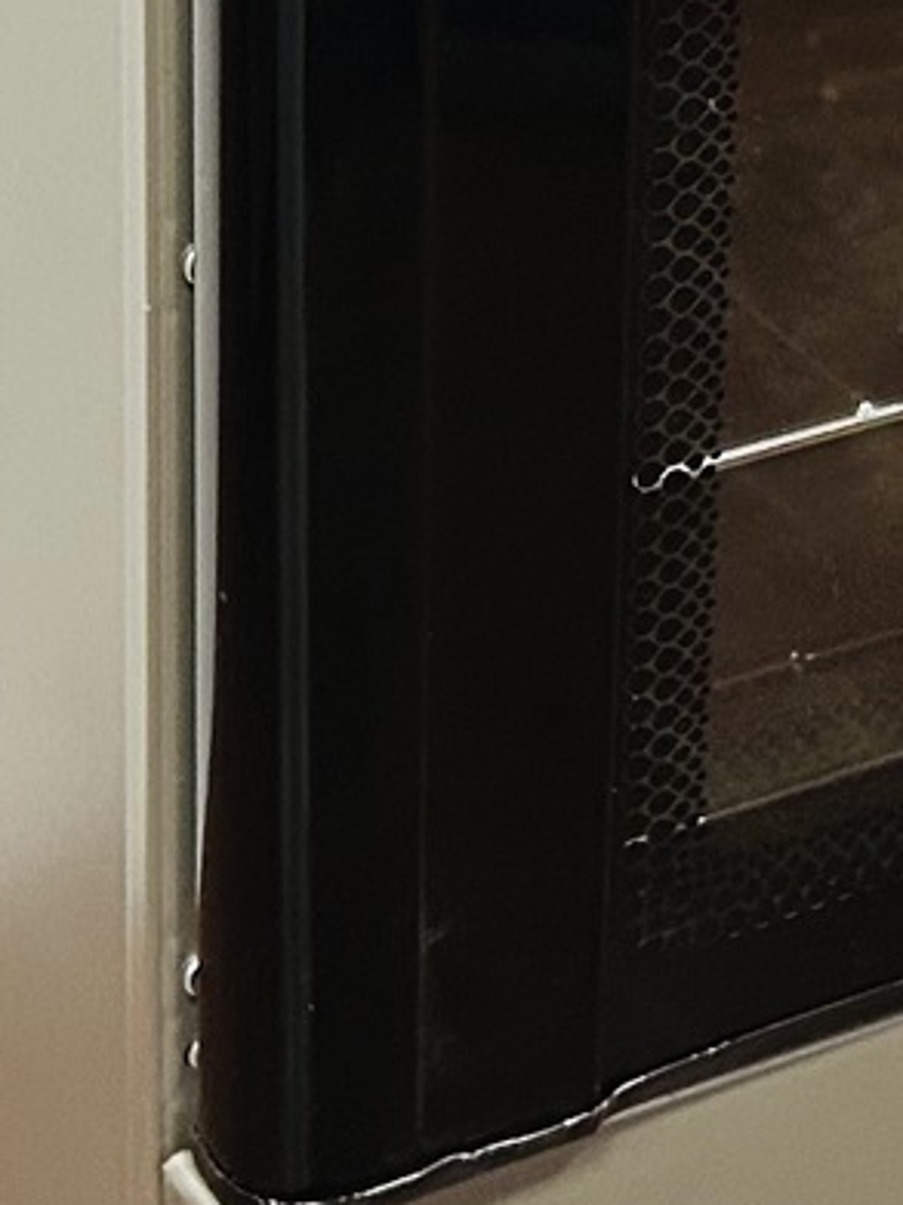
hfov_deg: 11.0
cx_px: 875
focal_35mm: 134
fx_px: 4663
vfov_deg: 14.4
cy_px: -83
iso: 400
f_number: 1.5
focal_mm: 5.7
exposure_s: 1/50
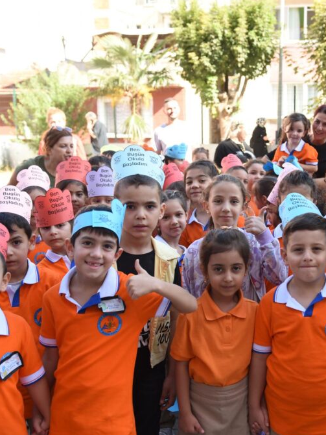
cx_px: 246
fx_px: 590
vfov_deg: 40.4
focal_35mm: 47
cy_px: 217
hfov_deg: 30.4
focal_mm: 32
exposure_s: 1/640
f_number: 4
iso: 640
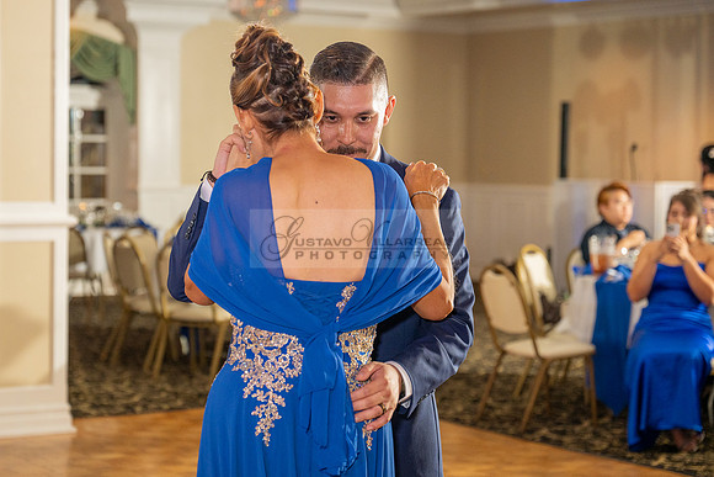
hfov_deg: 23.9
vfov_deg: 16.1
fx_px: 1685
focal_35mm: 85
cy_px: 227
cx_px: 291
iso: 640
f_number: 3.2
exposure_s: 1/160
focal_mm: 70
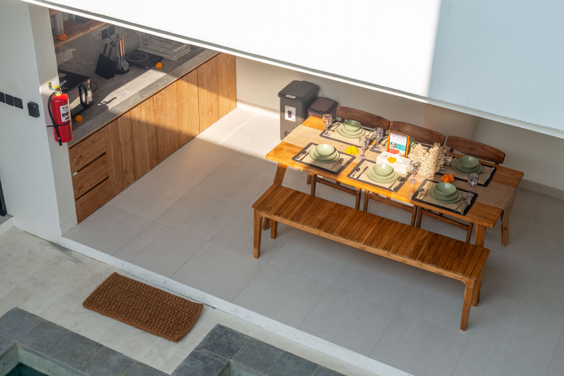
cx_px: 282
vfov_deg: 27.0
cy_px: 188
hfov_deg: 39.6
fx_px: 783
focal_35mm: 50
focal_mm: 50
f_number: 8
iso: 100
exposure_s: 1/200
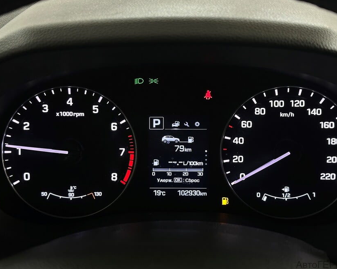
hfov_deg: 36.7
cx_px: 178
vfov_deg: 29.7
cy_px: 135
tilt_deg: -24.6
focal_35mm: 51
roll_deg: -0.3
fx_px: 508
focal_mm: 6.86
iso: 200
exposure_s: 1/33
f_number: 1.78
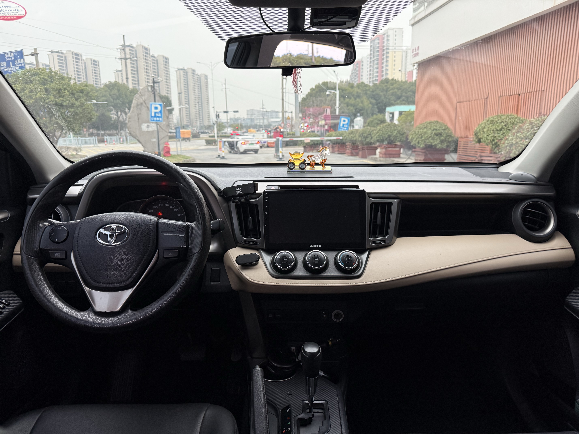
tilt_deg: -11.9
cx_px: 290
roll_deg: +0.3
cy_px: 217
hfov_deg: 71.6
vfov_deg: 56.8
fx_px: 401
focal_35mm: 24
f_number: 1.78
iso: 200
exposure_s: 1/60
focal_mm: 6.76
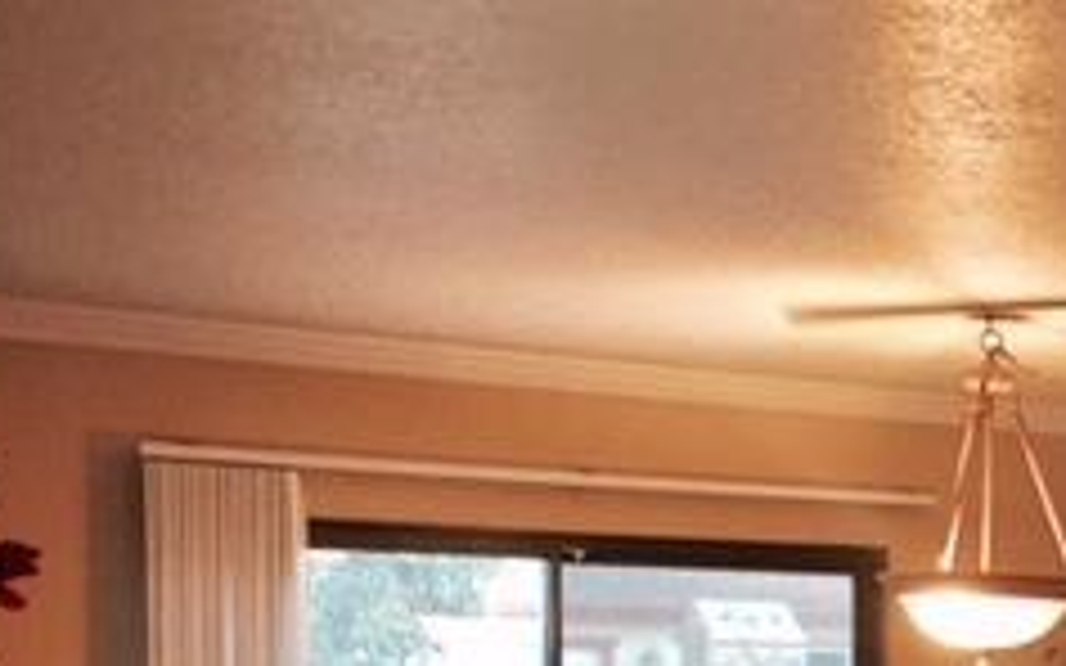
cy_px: 792
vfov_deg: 15.2
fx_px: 2411
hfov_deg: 23.5
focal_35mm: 83
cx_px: 1160
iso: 100
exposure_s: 1/30
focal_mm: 4.15
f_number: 2.2
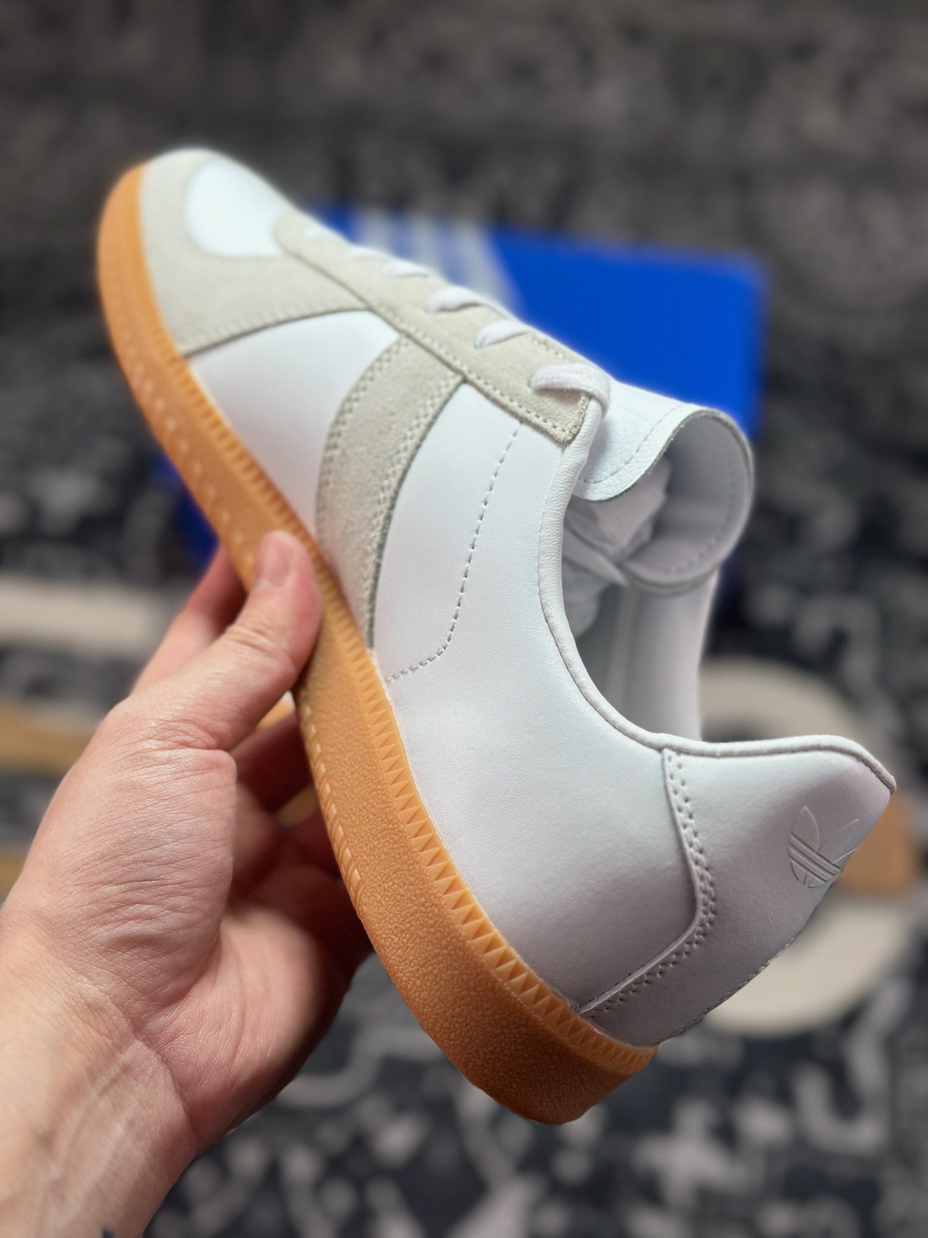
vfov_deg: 39.7
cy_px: 619
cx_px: 464
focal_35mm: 48
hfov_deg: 30.3
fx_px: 1716
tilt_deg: -54.1
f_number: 1.78
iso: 80
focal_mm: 6.86
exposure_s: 1/1357
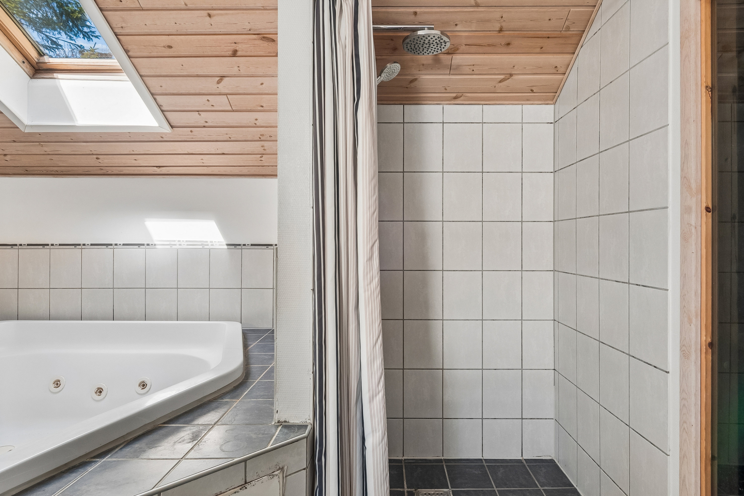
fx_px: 372
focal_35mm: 18
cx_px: 372
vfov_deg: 67.4
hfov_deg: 90.0
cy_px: 248
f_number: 10
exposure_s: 1/6
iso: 200
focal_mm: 12
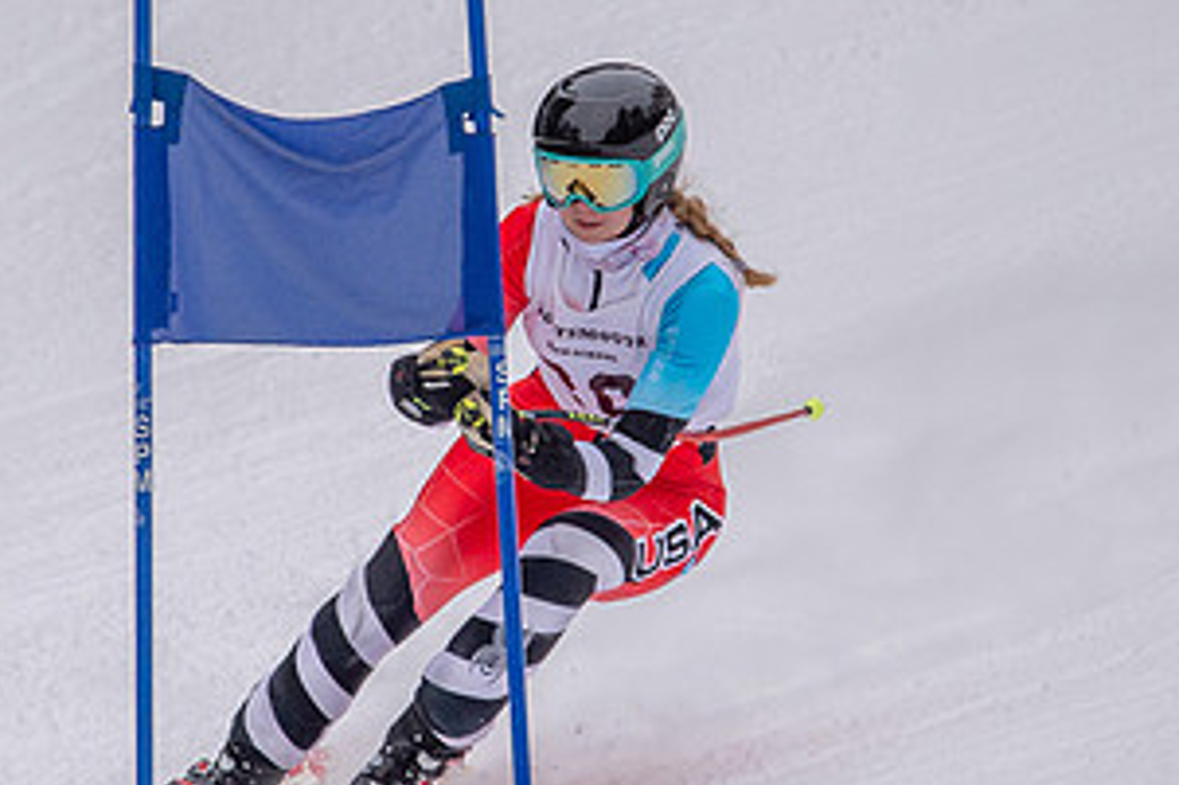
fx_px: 48703
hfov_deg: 1.4
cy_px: 347
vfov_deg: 0.9
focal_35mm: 1488
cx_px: 424
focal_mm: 600
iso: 2000
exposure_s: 1/3200
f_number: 6.3
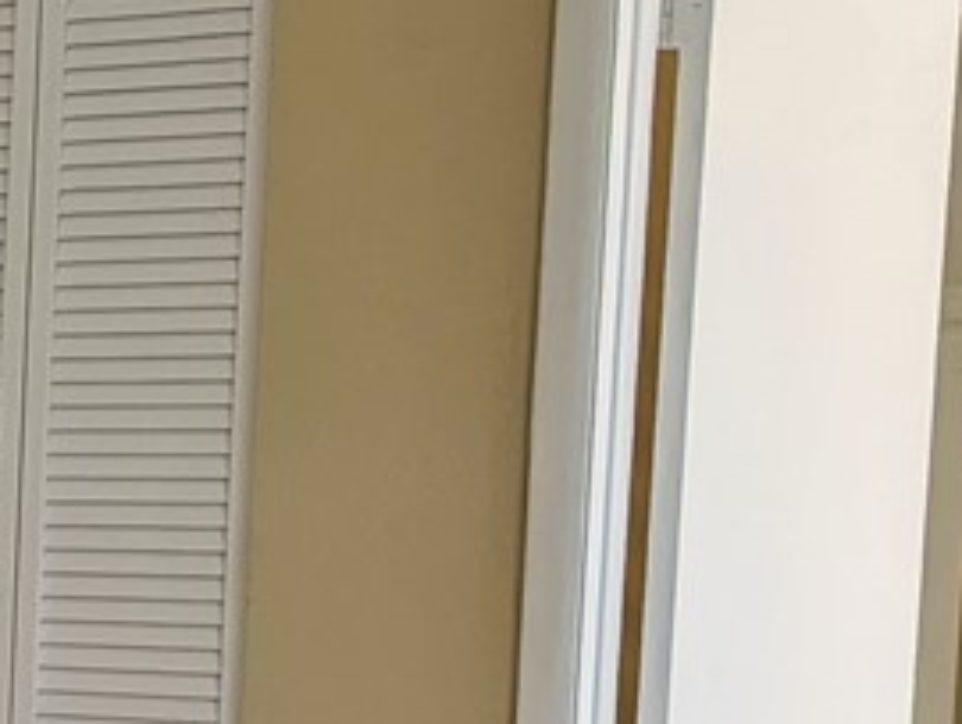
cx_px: -787
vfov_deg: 10.4
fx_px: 3950
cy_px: 765
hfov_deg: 12.6
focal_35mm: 142
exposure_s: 1/120
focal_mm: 6.81
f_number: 1.85
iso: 47
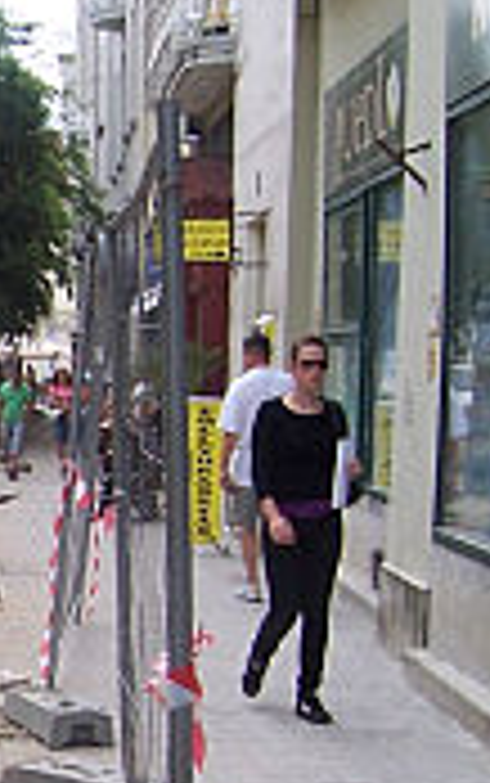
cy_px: 598
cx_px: -256
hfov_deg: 13.3
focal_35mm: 93
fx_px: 1984
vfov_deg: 22.1
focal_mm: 5.6
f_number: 5.6
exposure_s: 1/125
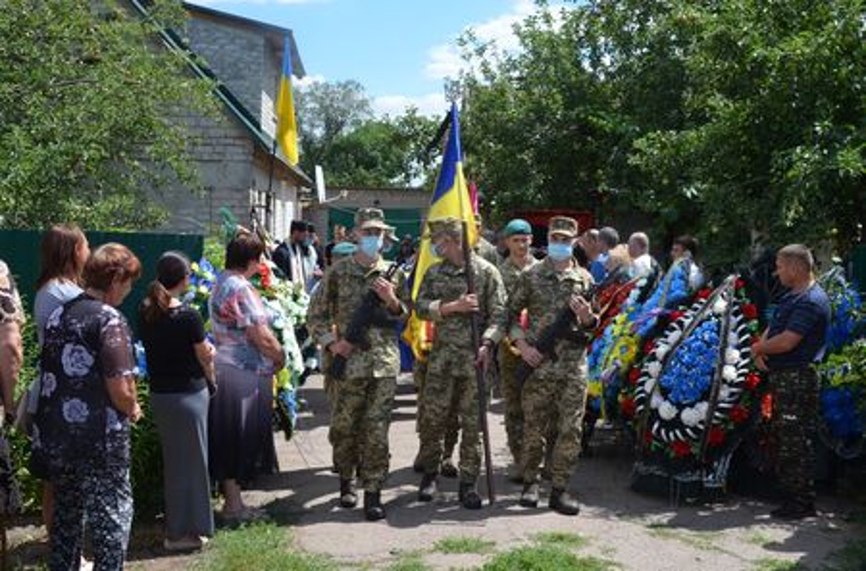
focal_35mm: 39
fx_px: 935
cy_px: 286
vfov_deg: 34.0
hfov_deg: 49.7
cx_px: 433
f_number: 8
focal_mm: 26
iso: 180
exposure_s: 1/250
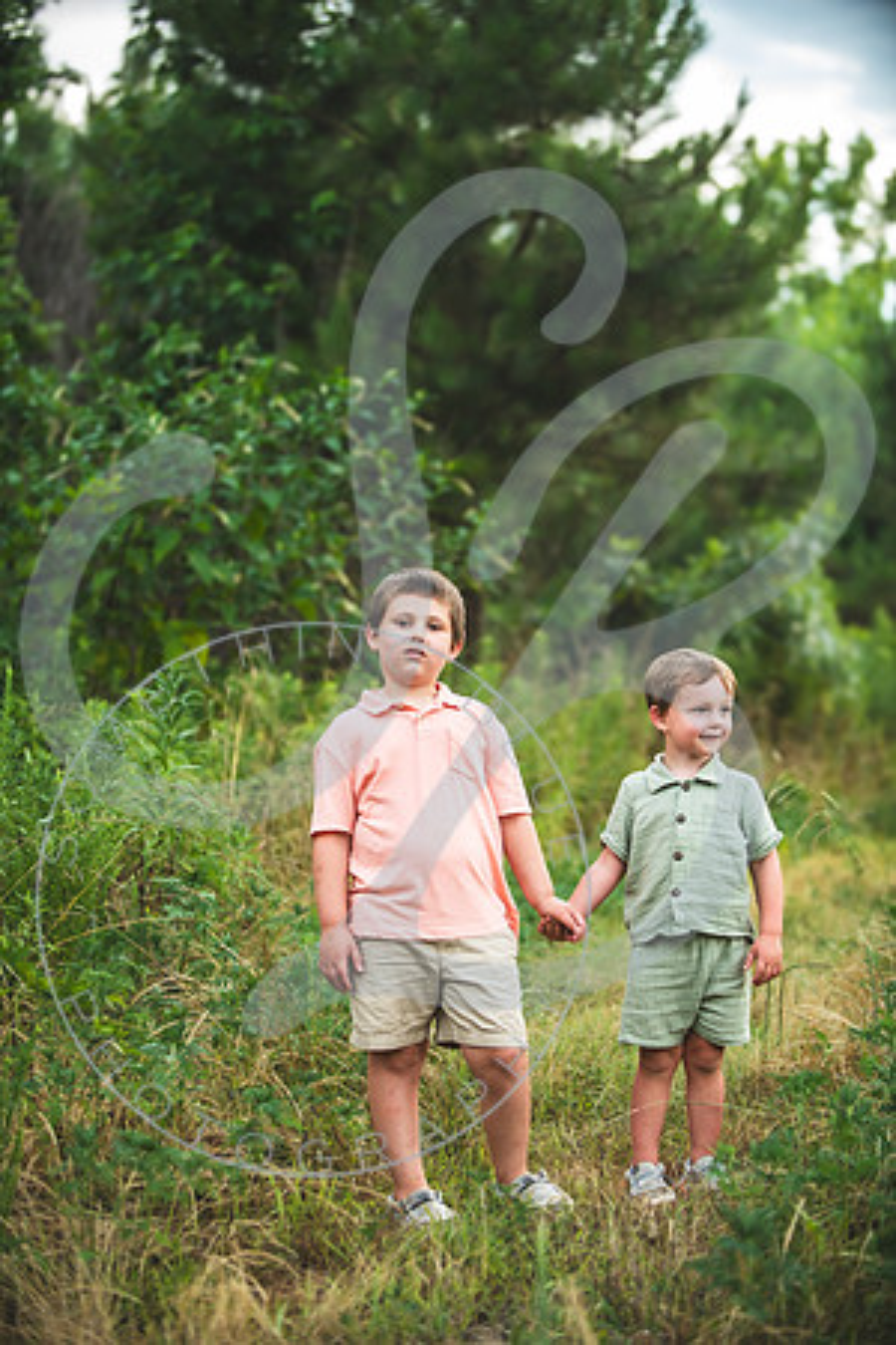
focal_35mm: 80
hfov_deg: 17.1
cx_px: 448
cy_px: 672
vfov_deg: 25.4
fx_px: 2986
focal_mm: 80
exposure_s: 1/400
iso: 320
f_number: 2.8
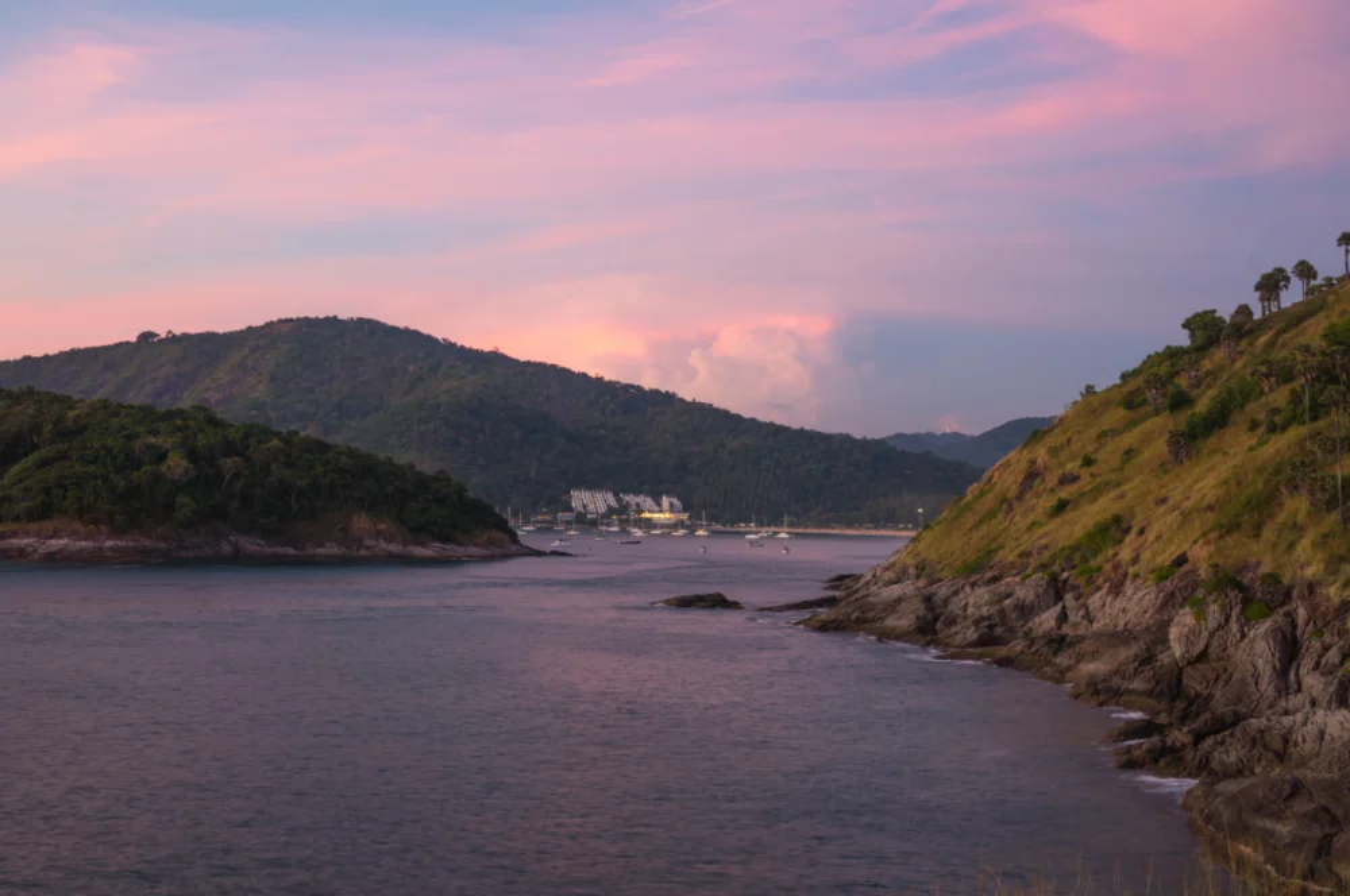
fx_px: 1685
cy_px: 448
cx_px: 675
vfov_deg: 29.8
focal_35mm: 45
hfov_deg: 43.7
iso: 100
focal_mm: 30
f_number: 13
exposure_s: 1
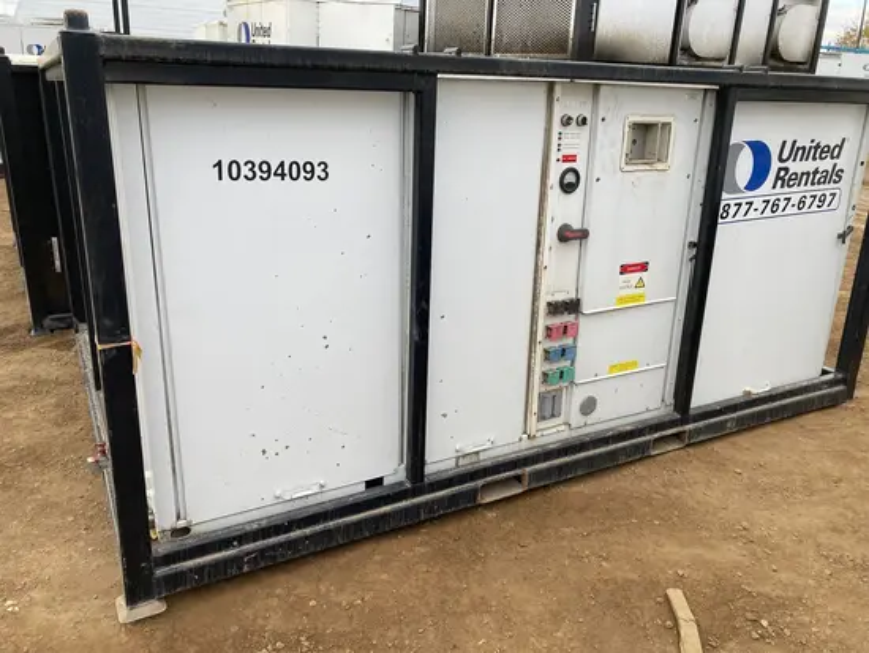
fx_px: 703
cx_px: 434
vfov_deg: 49.8
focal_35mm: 28
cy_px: 326
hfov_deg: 63.4
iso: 20
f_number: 1.8
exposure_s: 1/340
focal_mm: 3.99
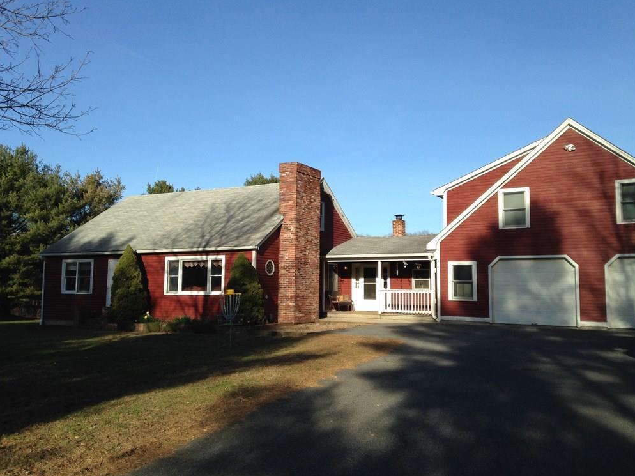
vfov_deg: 41.8
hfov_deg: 54.0
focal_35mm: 34
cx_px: 316
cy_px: 233
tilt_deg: +5.7
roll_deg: +0.8
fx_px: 624
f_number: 2.4
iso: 50
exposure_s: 1/1323
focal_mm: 4.12
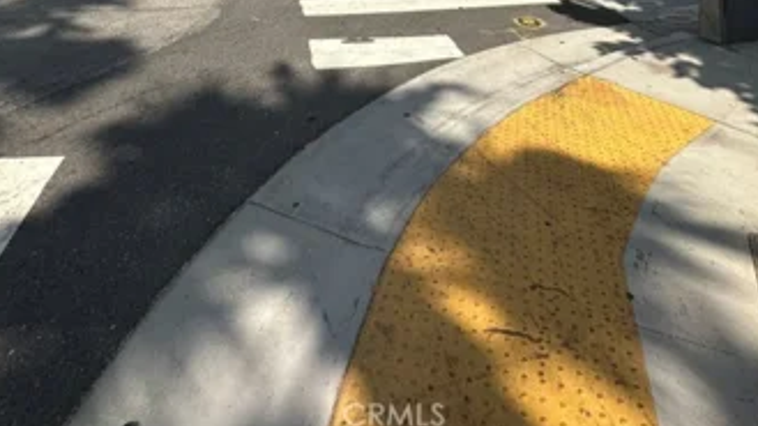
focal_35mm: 26
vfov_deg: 28.6
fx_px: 523
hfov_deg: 71.9
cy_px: -212
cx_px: 380
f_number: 2.2
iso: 50
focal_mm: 2.22
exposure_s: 1/2451
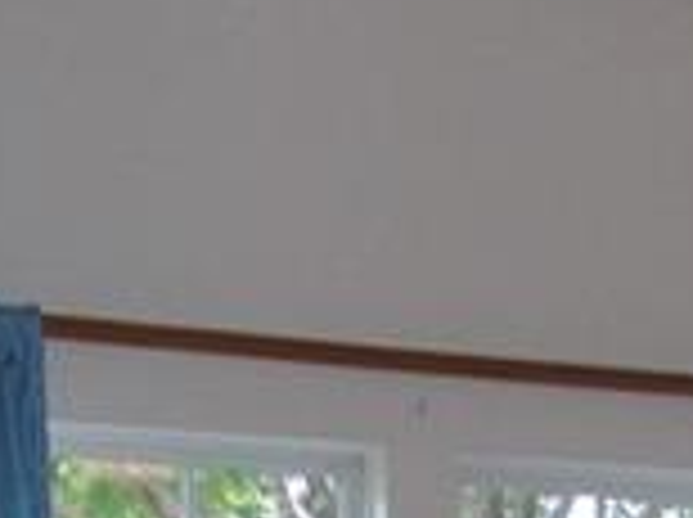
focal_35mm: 140
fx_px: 2798
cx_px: 904
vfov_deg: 9.0
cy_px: 1441
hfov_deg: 13.6
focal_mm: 4
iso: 80
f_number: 2.7
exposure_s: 1/25
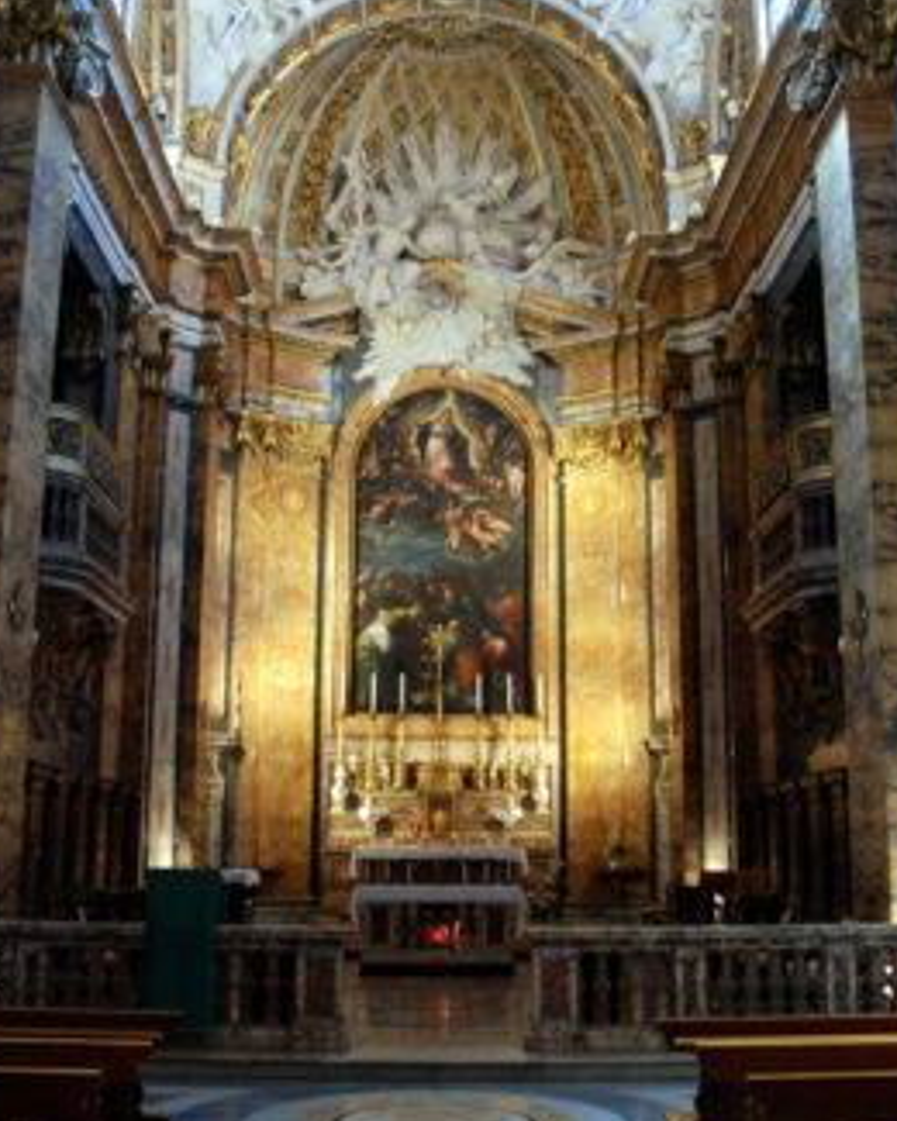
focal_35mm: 39
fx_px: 1294
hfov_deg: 38.2
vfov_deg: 46.8
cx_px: 471
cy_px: 514
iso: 800
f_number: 3.5
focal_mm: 18
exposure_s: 1/20
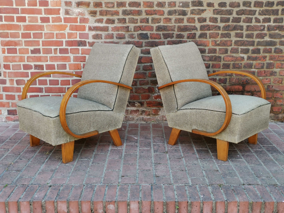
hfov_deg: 40.4
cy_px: 106
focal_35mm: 47
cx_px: 142
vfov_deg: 30.9
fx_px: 386
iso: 50
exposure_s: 1/116
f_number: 1.8
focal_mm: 5.58
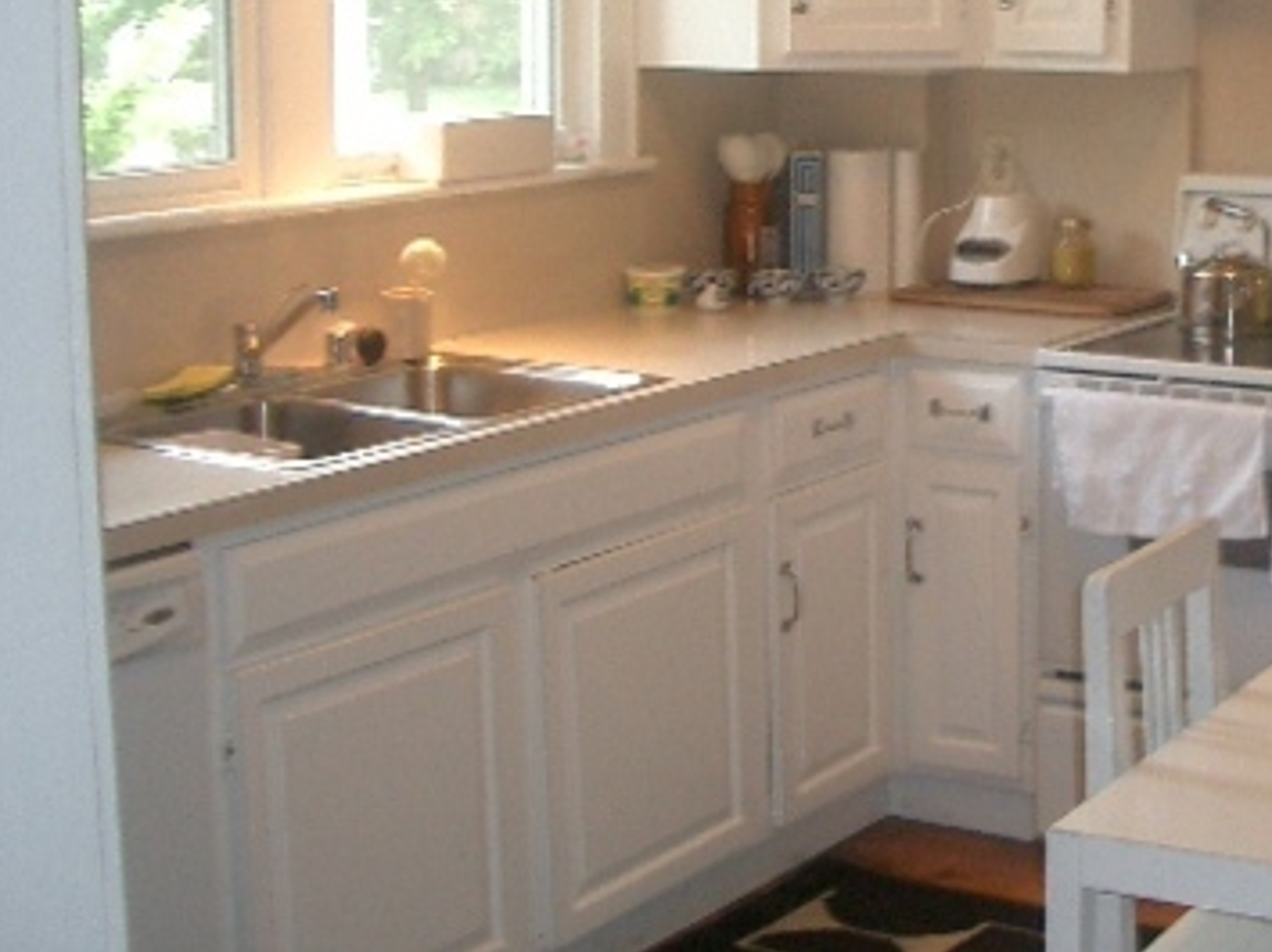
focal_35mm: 66
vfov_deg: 22.1
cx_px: 1109
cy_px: 284
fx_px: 2424
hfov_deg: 28.4
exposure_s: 1/40
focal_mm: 5.8
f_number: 2.6
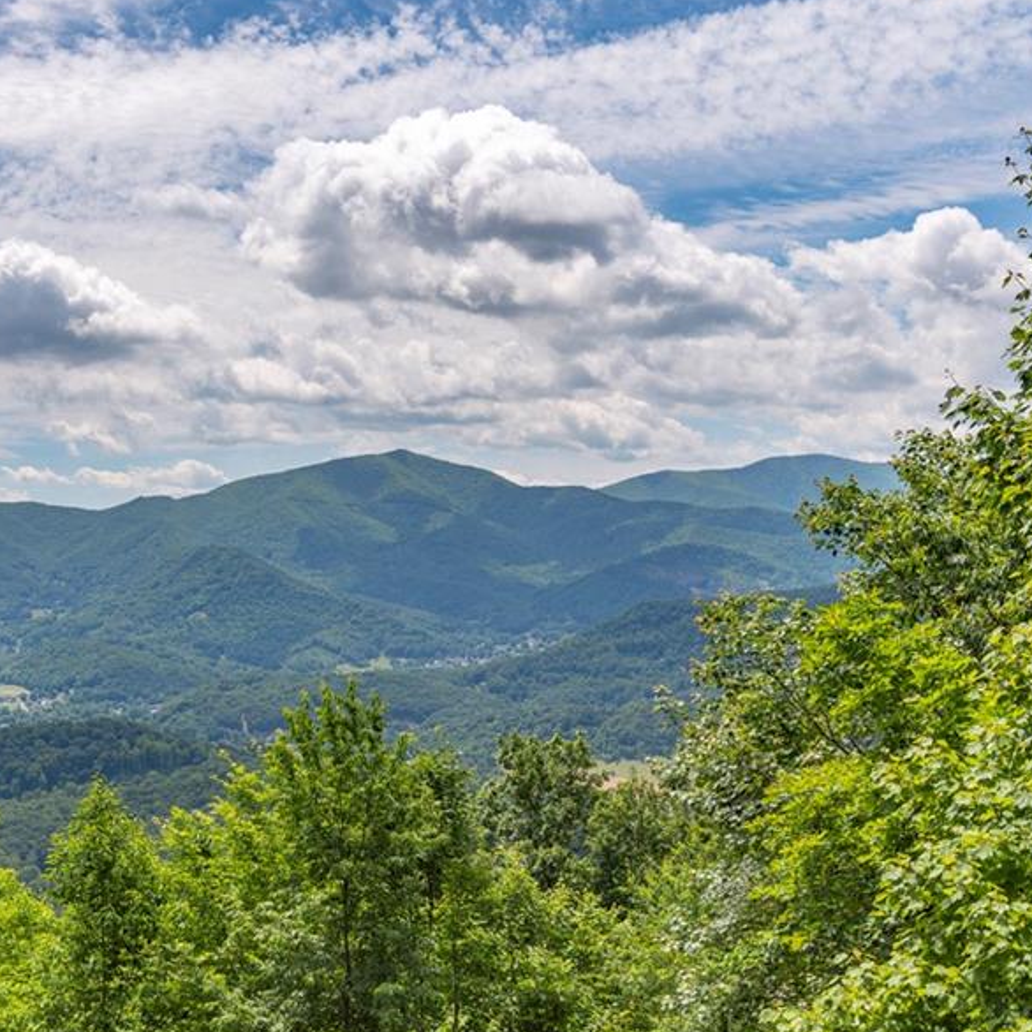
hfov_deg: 32.1
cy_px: 582
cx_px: 238
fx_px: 1754
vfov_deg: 32.7
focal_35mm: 52
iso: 100
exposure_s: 1/500
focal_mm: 35
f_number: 8
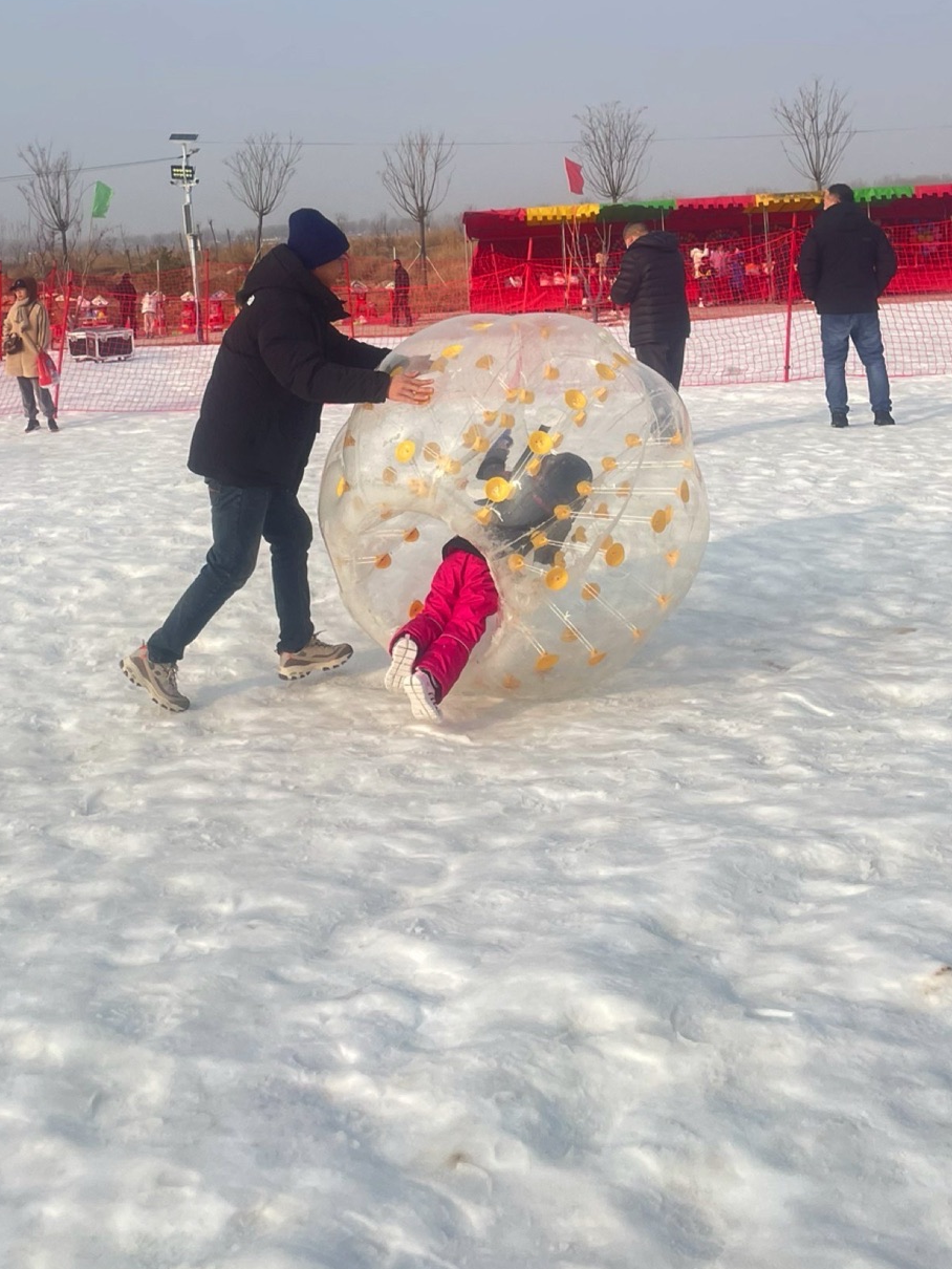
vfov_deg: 41.0
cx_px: 348
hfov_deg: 32.7
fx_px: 1613
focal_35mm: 44
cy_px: 236
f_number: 1.6
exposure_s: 1/2681
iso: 32
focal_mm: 4.2
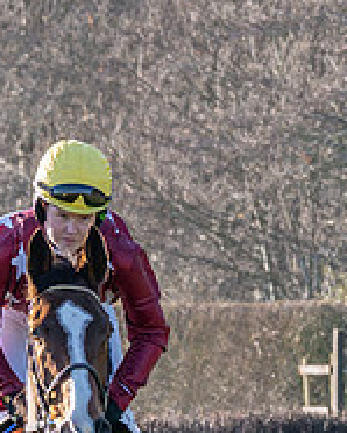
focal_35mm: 687
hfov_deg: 2.3
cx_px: -19
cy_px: 689
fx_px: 8812
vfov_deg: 2.8
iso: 400
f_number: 5
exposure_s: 1/1600
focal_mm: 85
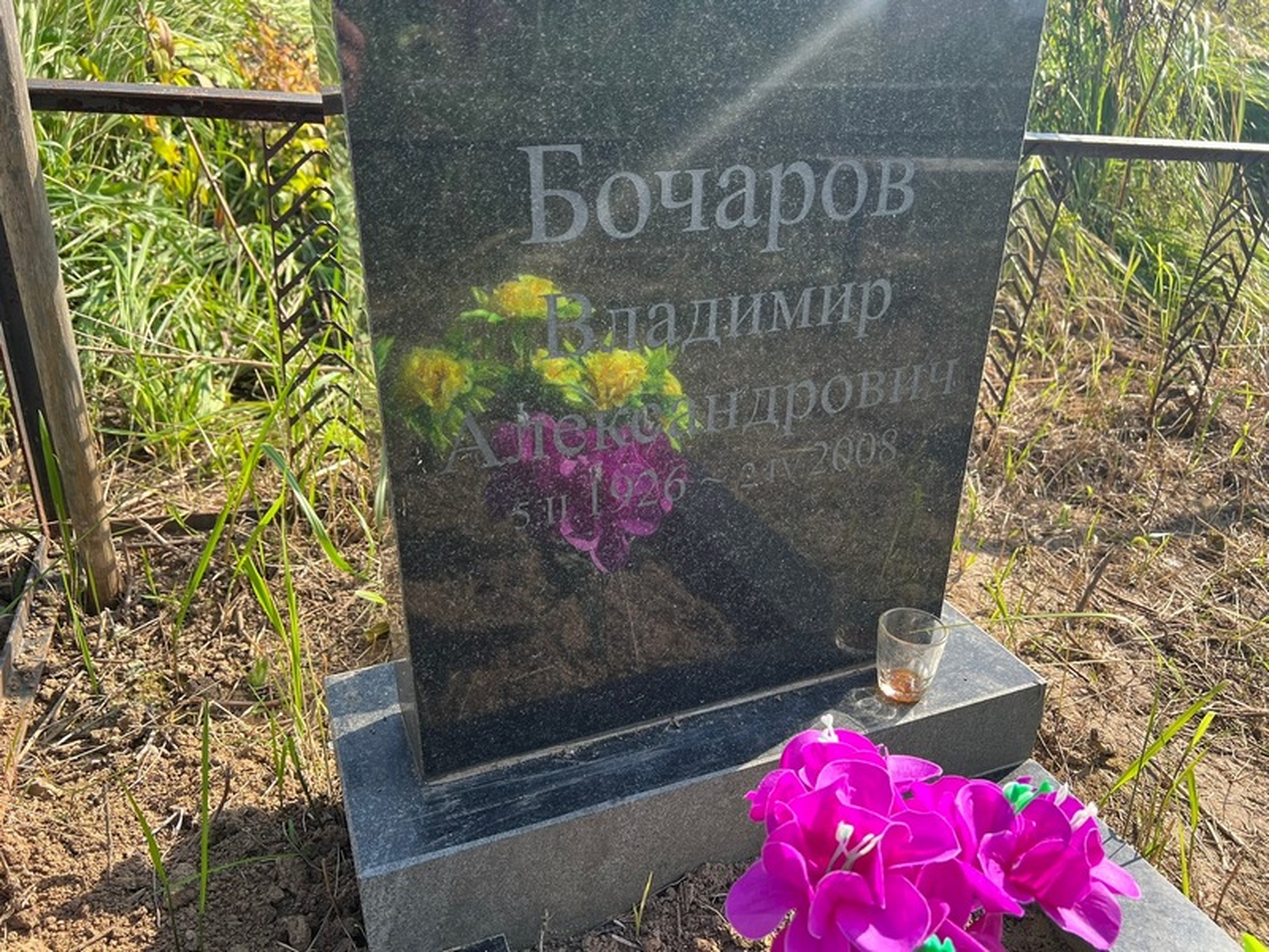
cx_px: 634
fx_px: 953
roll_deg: -3.7
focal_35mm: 26
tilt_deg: -24.1
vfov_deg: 53.1
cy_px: 476
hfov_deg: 67.3
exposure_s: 1/887
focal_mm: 5.7
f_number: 1.5
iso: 50
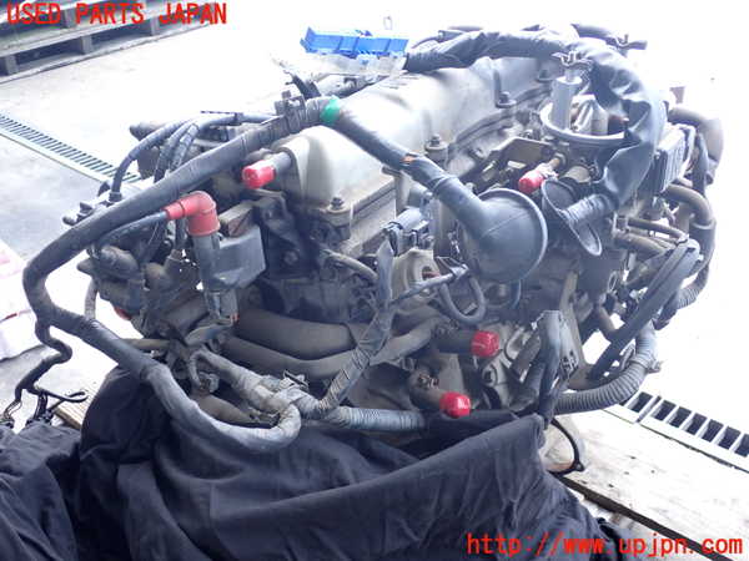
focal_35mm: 38
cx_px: 374
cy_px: 280
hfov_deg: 49.0
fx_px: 822
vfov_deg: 37.7
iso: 200
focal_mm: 6.83
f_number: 2.7
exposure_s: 1/125
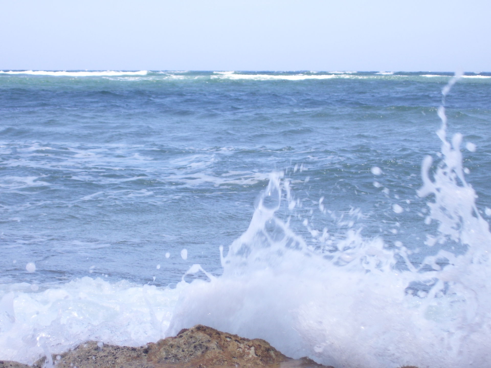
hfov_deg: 18.2
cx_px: 246
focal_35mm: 108
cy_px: 184
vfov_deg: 13.7
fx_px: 1532
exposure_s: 1/350
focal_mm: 18
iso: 80
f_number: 4.6
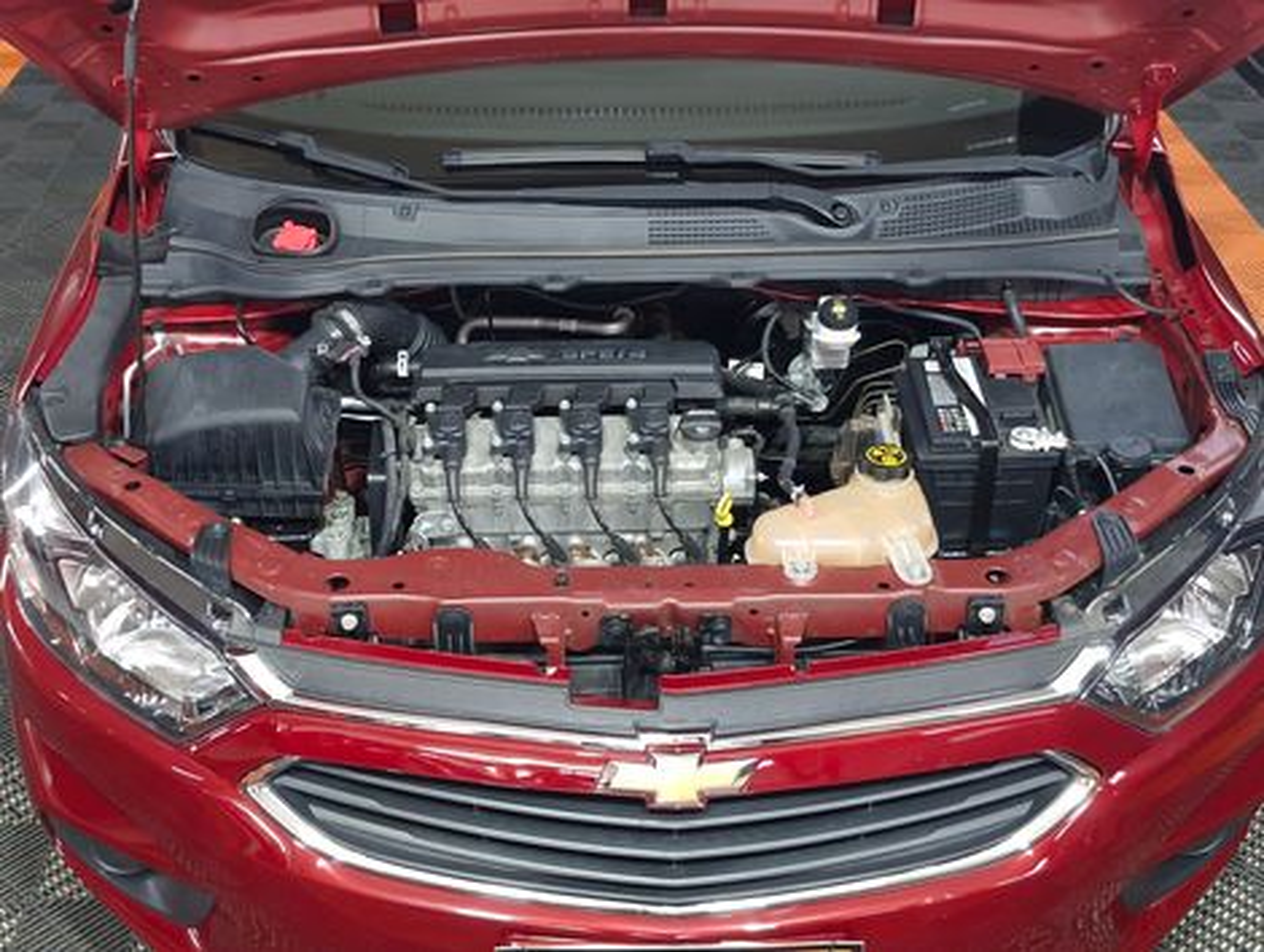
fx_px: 841
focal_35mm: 23
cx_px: 632
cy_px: 476
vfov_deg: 59.0
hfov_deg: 73.8
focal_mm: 5.54
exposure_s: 1/60
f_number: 1.8
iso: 320
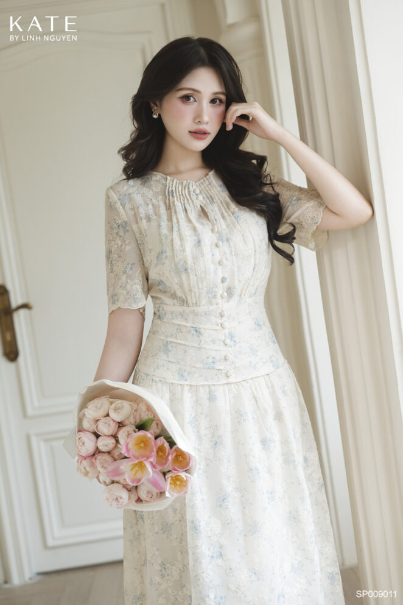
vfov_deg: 36.9
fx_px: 907
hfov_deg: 25.1
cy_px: 302
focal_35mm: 54
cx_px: 202
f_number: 2.8
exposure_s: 1/250
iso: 250
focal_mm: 54
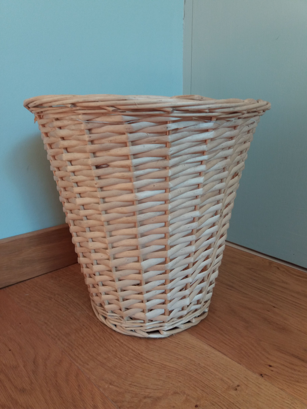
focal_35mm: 28
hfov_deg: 49.7
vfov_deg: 63.4
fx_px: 331
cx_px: 154
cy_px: 204
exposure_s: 1/33
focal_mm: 3.7
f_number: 1.9
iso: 64
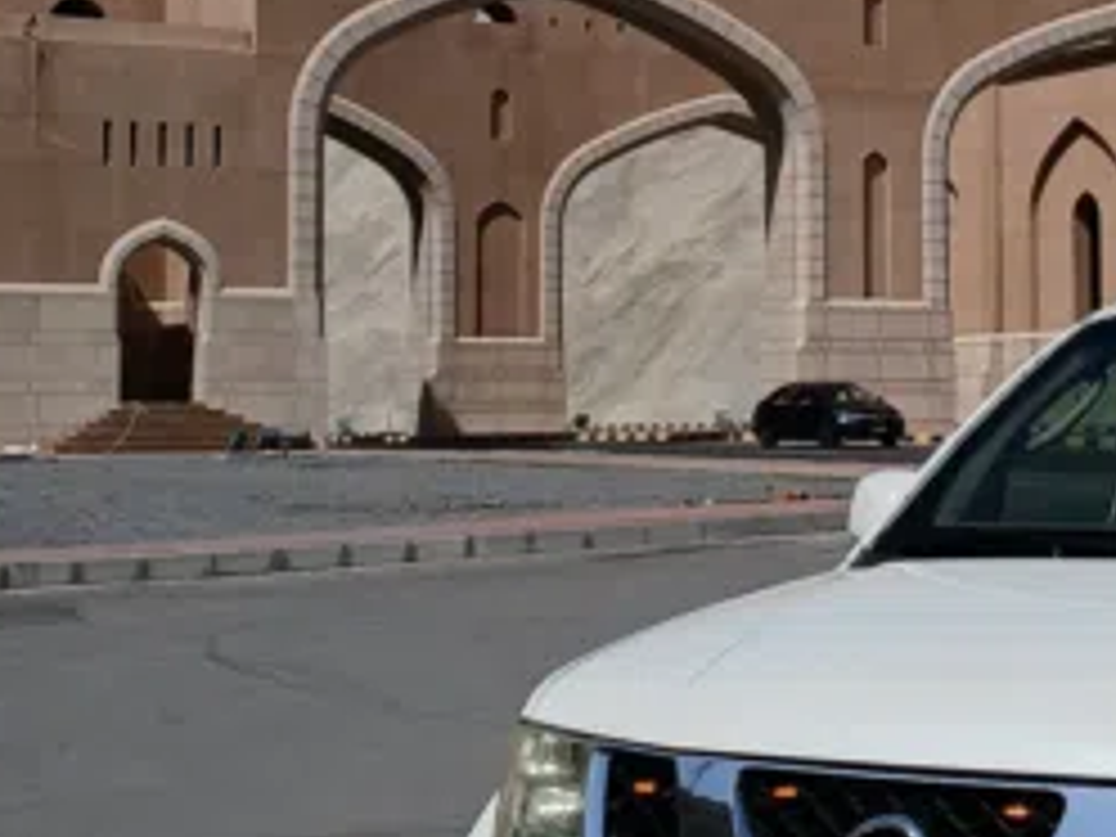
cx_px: 1012
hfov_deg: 27.9
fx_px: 2160
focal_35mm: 67
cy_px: 202
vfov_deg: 21.7
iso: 20
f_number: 1.8
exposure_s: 1/1969
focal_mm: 3.98
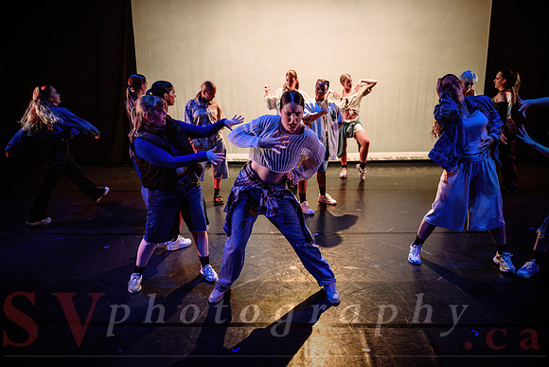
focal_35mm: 28
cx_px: 274
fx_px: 419
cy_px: 184
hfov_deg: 66.4
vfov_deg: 47.2
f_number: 2.8
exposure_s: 1/300
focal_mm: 27.5
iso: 2000
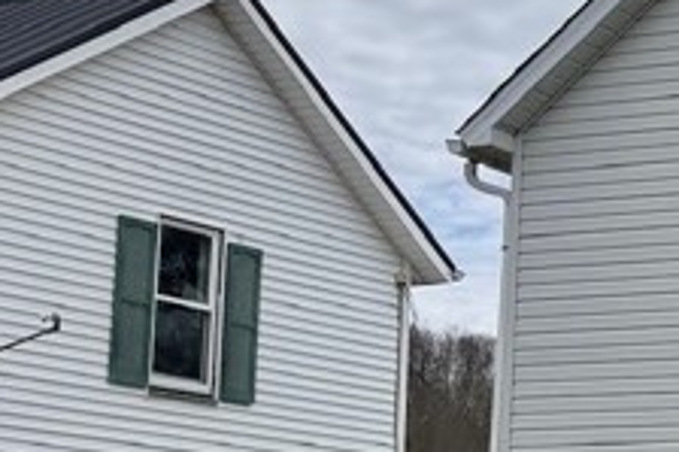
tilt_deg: +6.5
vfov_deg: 11.8
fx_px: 2149
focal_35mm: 114
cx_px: 1443
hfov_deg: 14.3
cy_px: 501
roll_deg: +0.5
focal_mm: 6.76
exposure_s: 1/6173
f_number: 1.78
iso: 80
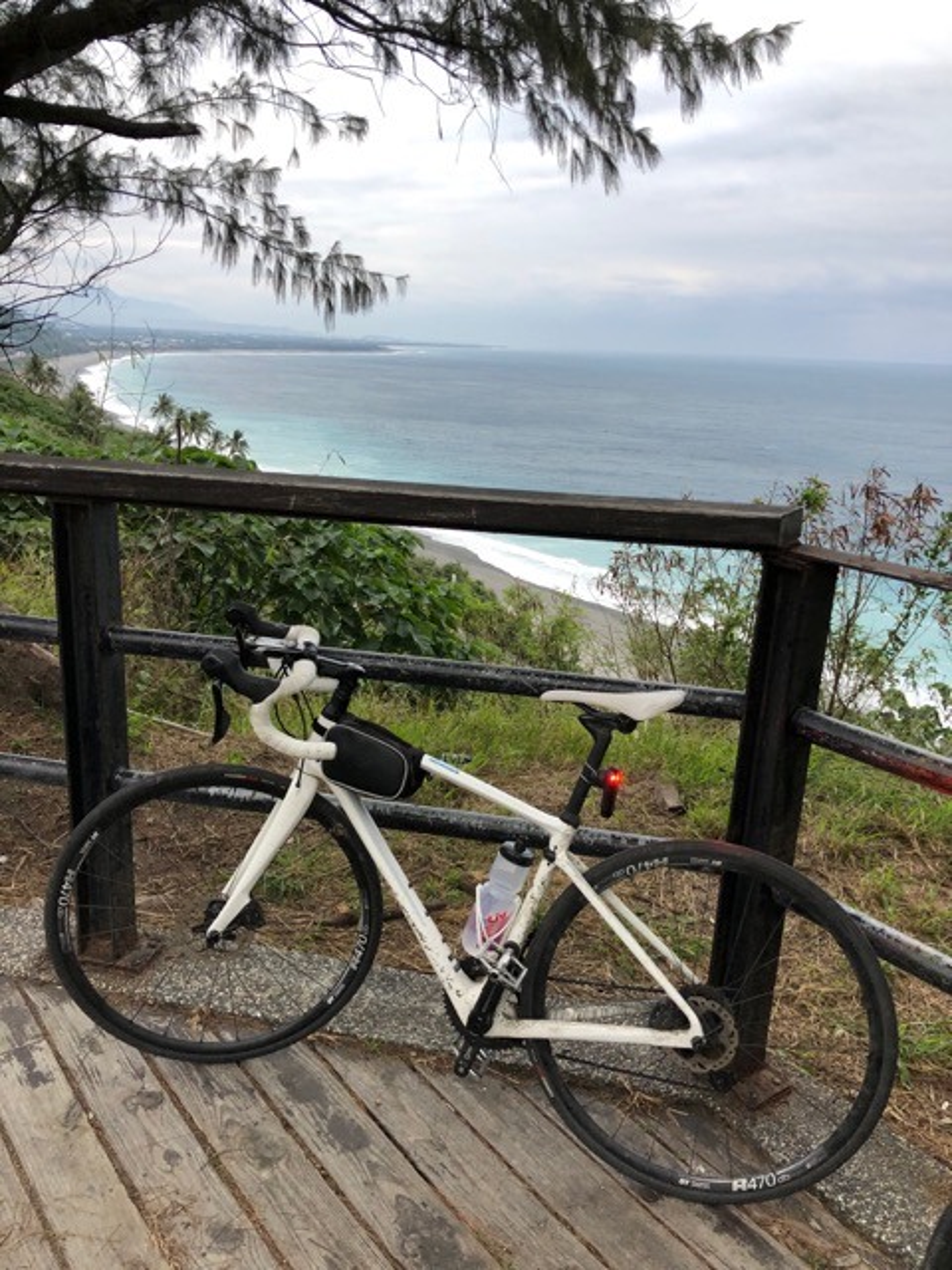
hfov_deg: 49.7
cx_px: 476
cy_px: 635
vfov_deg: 63.4
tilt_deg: -15.5
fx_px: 1027
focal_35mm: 28
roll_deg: -2.7
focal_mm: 4
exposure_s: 1/30
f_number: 1.8
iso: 25
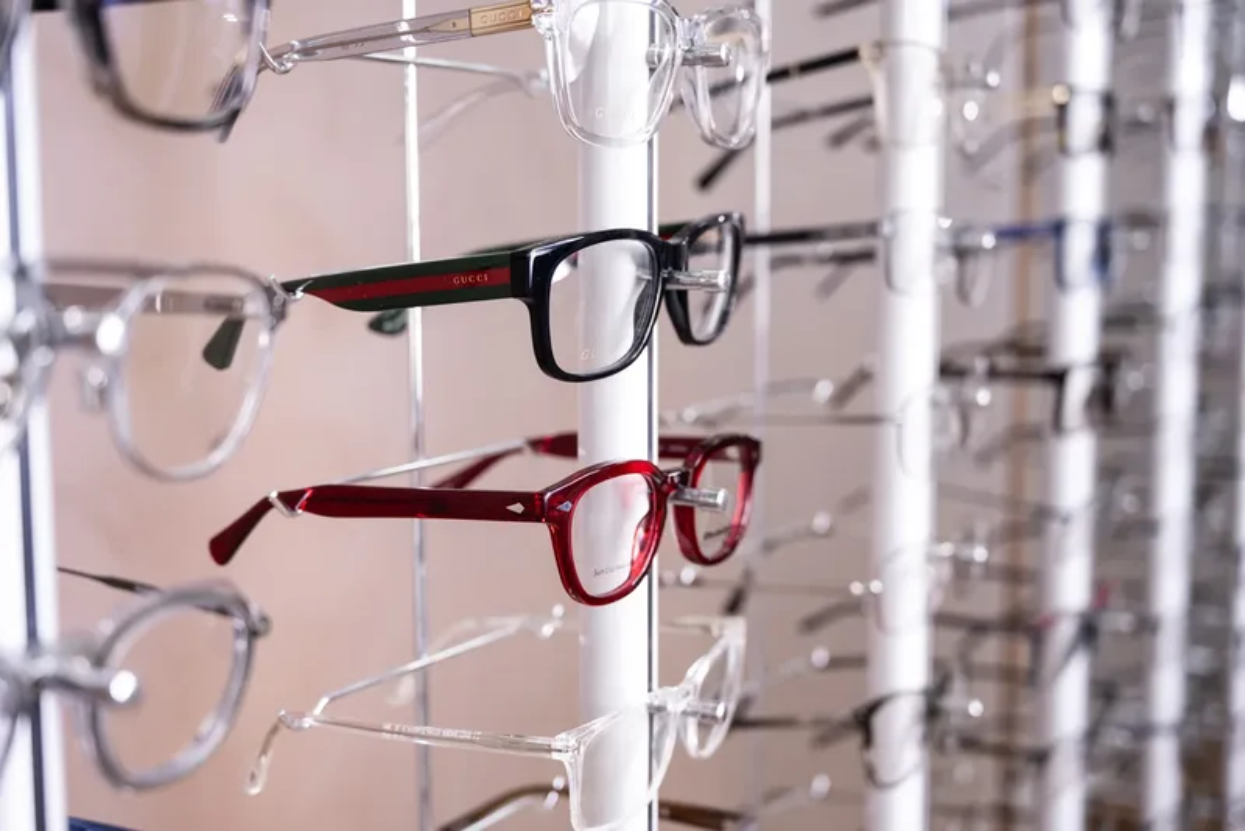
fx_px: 1661
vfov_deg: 28.1
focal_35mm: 48
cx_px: 622
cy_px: 416
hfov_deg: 41.1
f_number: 4
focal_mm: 48
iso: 250
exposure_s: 1/100
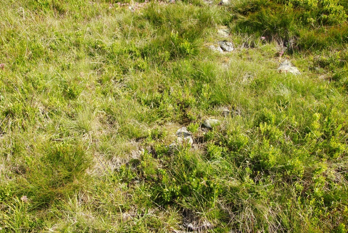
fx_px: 261
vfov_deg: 48.1
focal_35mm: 27
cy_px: 116
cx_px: 174
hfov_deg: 67.3
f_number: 6.3
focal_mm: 18
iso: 100
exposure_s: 1/80
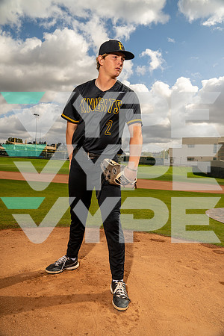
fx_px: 261
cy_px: 168
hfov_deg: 46.4
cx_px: 112
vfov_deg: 65.5
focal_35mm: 28
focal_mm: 28
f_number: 8
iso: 100
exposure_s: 1/250
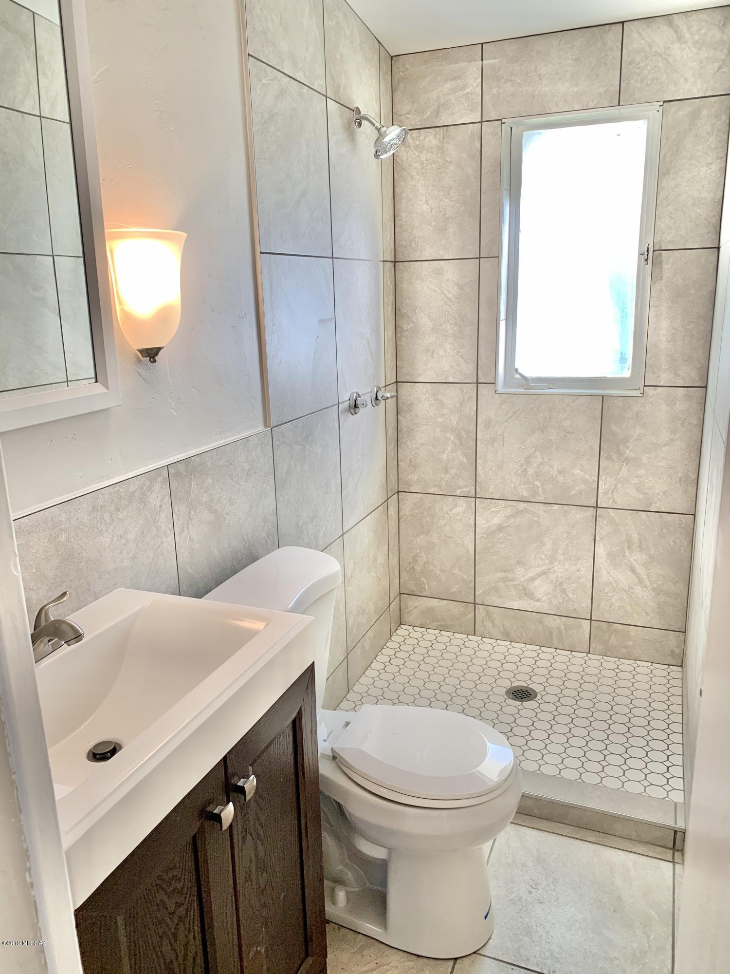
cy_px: 487
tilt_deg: -15.1
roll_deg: +1.4
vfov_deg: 67.3
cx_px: 365
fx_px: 731
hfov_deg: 53.1
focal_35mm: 26
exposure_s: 1/120
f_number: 1.8
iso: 64
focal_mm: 4.25
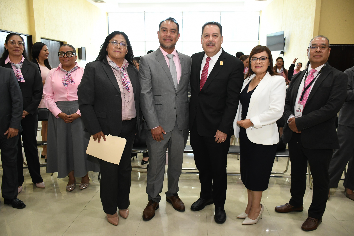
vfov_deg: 47.9
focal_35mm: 27
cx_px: 177
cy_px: 118
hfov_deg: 67.4
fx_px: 265
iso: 1600
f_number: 3.5
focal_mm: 18
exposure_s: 1/100
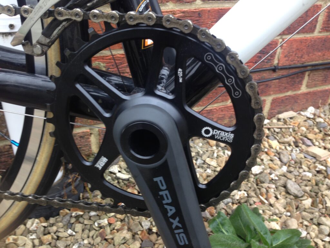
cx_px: 165
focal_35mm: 33
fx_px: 315
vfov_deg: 42.9
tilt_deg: -30.3
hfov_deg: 55.4
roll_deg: -3.0
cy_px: 124
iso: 50
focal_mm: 4.12
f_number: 2.4
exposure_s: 1/20
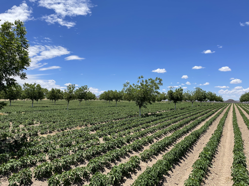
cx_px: 124
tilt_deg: +3.4
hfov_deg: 67.3
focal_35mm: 26
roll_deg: -0.3
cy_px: 93
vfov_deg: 53.1
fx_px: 187
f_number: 1.6
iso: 32
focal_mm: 4.2
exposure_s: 1/4292
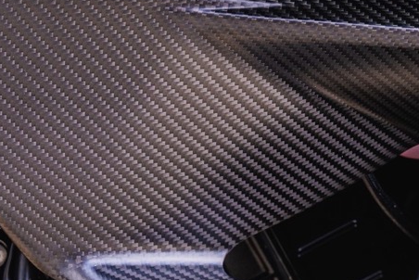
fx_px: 1549
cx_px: 198
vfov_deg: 10.3
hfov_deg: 15.4
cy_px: 139
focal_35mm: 133
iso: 320
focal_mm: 47
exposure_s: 1/100
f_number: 5
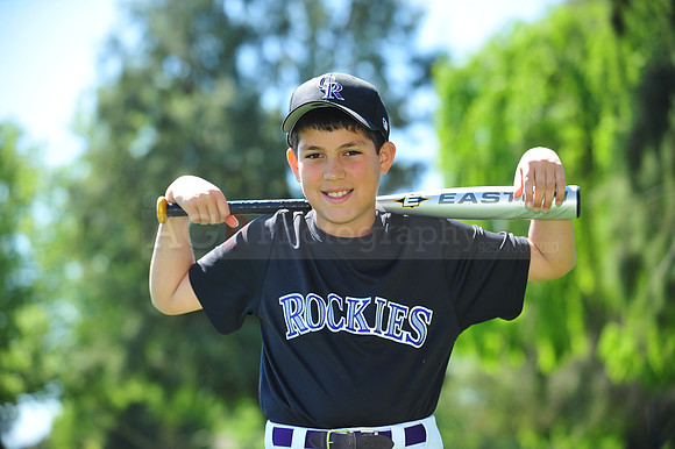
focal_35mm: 100
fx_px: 1874
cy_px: 224
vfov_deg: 13.7
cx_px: 338
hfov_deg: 20.4
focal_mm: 100
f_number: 4
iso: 200
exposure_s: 1/640
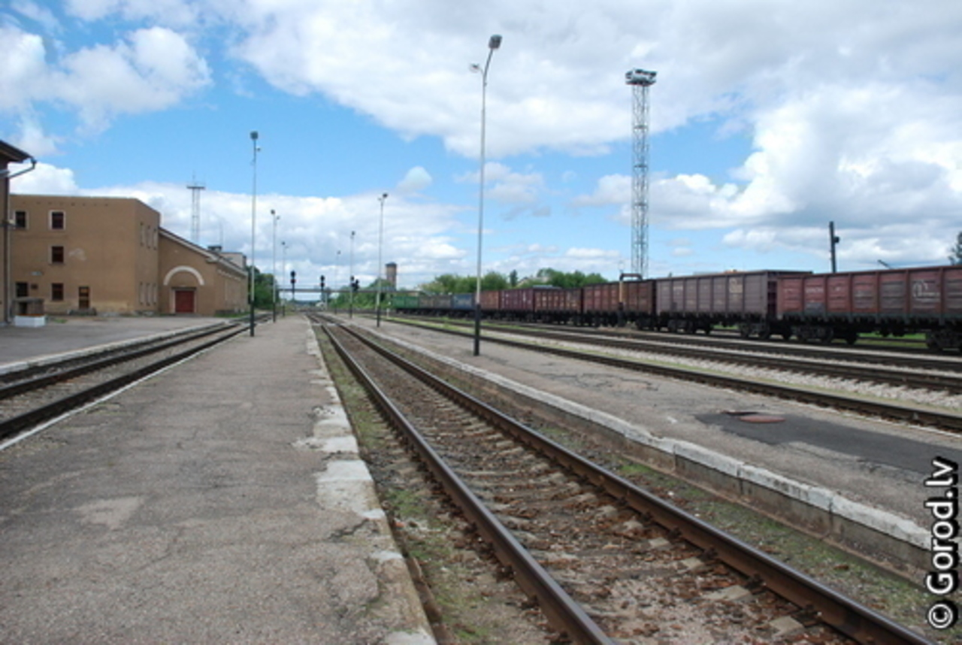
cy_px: 322
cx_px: 481
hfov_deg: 67.3
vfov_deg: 48.1
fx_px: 723
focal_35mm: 27
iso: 500
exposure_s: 1/1500
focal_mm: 18
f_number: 5.6
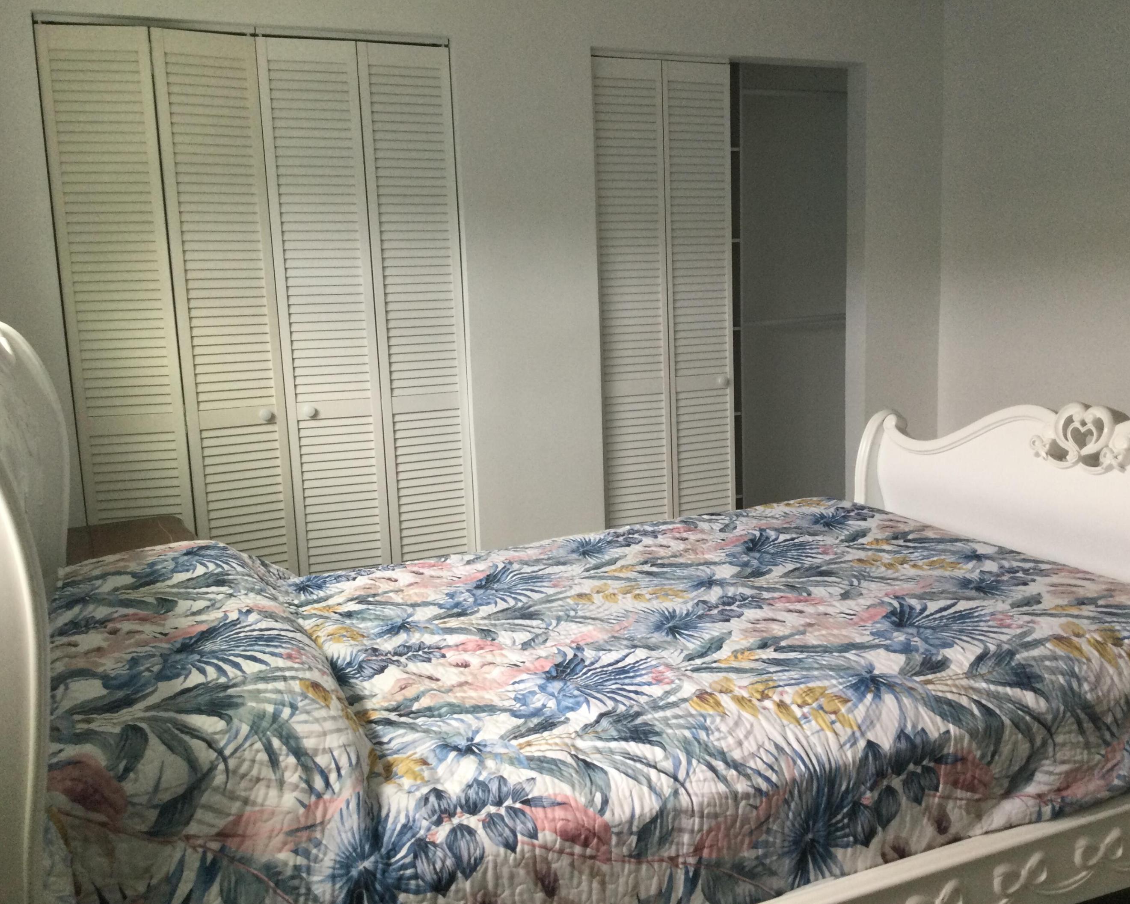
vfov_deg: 44.5
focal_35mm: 33
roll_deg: +0.2
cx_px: 602
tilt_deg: -7.4
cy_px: 448
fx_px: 1104
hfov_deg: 54.2
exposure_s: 1/30
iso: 32
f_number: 2.4
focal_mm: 3.3
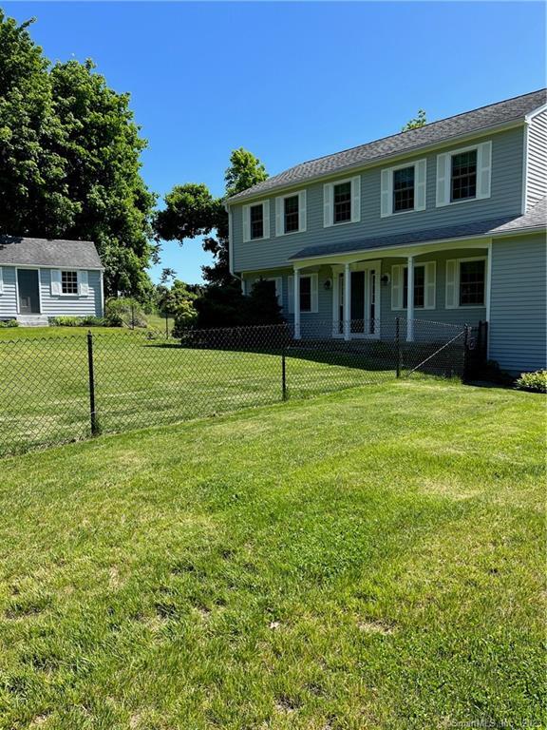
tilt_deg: -4.2
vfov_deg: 67.3
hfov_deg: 53.1
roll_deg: +0.9
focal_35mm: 26
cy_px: 365
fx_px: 548
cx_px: 274
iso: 50
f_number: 1.6
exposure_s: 1/1802
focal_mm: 5.1
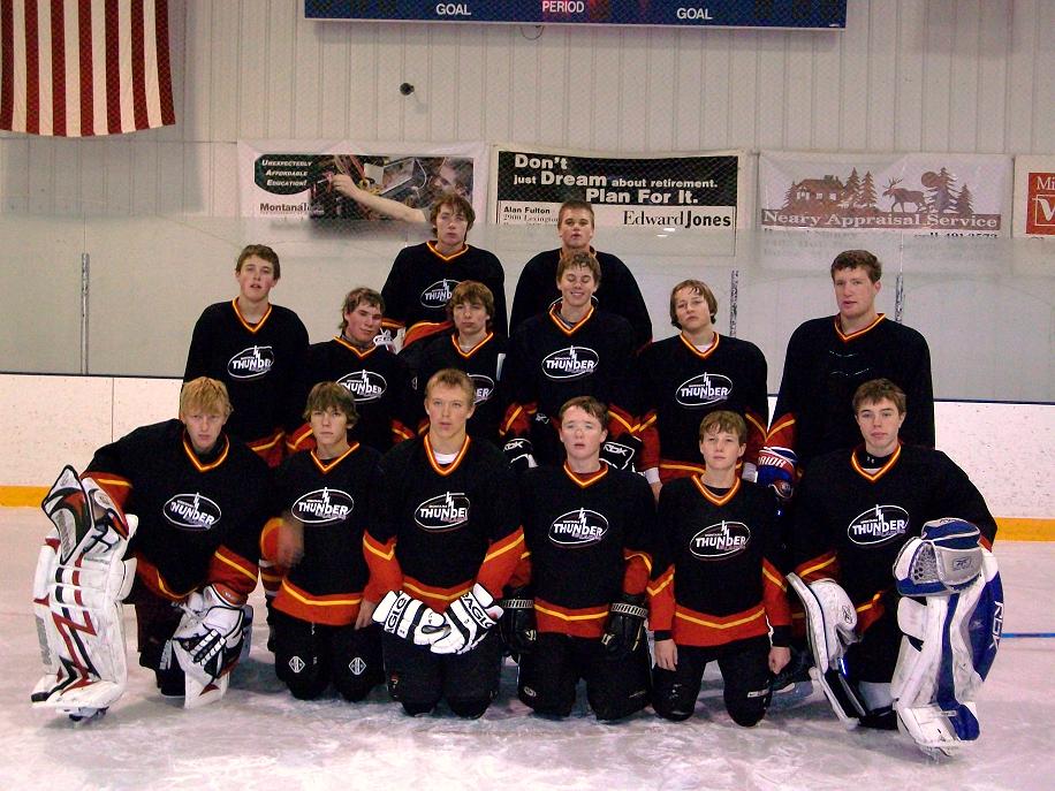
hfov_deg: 38.2
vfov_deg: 29.1
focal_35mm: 50
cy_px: 396
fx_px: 1524
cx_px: 528
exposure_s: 1/20
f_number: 3.6
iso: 160
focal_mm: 8.8
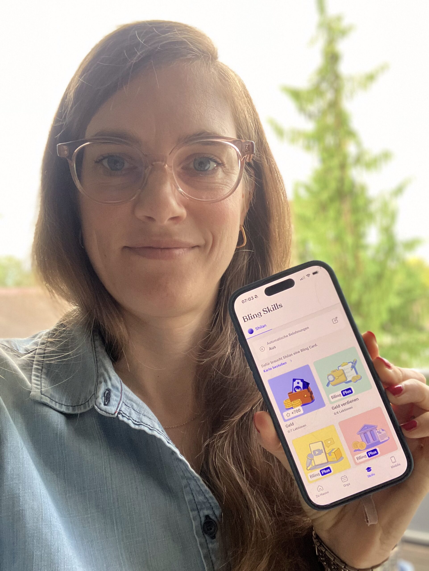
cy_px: 286
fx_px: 528
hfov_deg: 44.2
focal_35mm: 32
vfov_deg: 56.8
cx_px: 214
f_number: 2.2
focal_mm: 2.87
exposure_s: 1/60
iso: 200
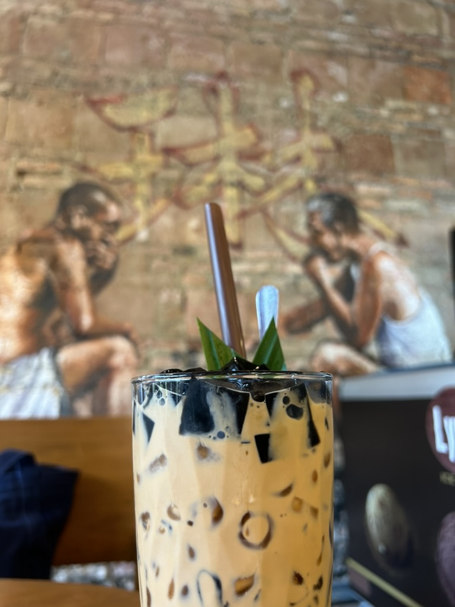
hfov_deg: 53.1
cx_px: 228
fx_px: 456
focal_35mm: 26
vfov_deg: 67.3
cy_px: 304
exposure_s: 1/50
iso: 160
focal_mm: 5.7
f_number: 1.5
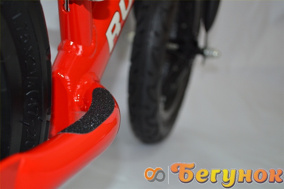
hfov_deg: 33.4
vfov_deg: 22.6
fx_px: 473
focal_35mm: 60
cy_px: 94
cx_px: 142
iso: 640
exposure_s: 1/60
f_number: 5.3
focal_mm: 40
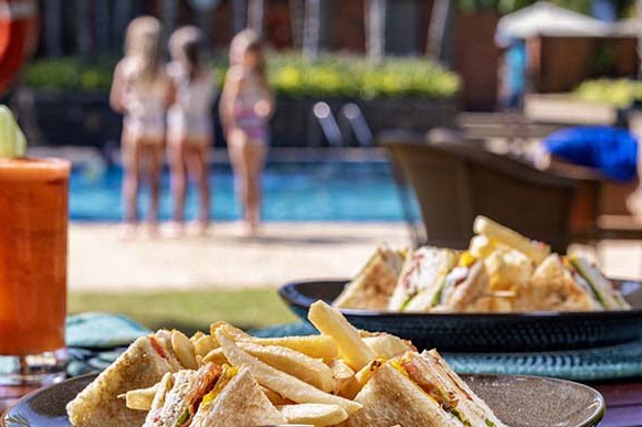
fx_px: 2121
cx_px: 419
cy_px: 285
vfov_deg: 11.5
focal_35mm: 119
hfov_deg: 17.2
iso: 500
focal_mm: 72
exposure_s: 1/250
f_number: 10
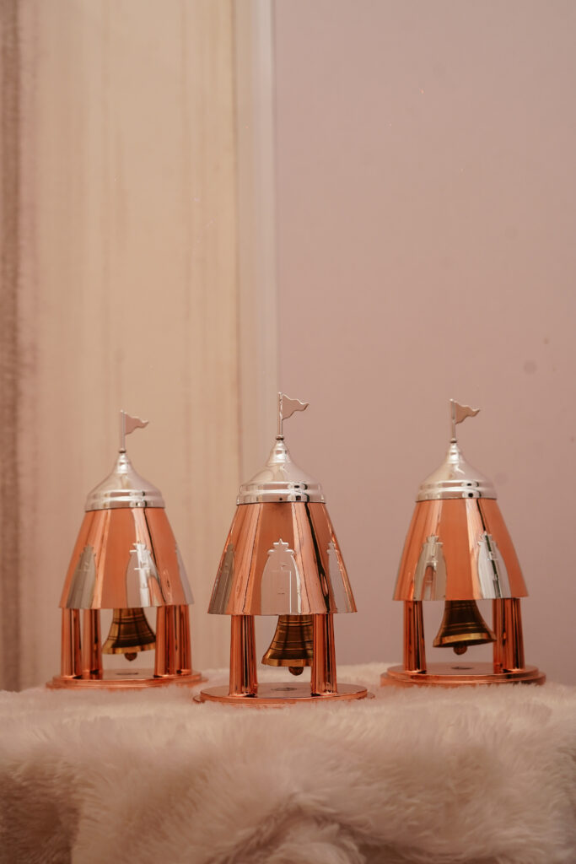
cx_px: 288
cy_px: 432
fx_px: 1200
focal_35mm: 50
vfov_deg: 39.6
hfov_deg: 27.0
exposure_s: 1/160
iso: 640
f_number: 5
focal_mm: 50
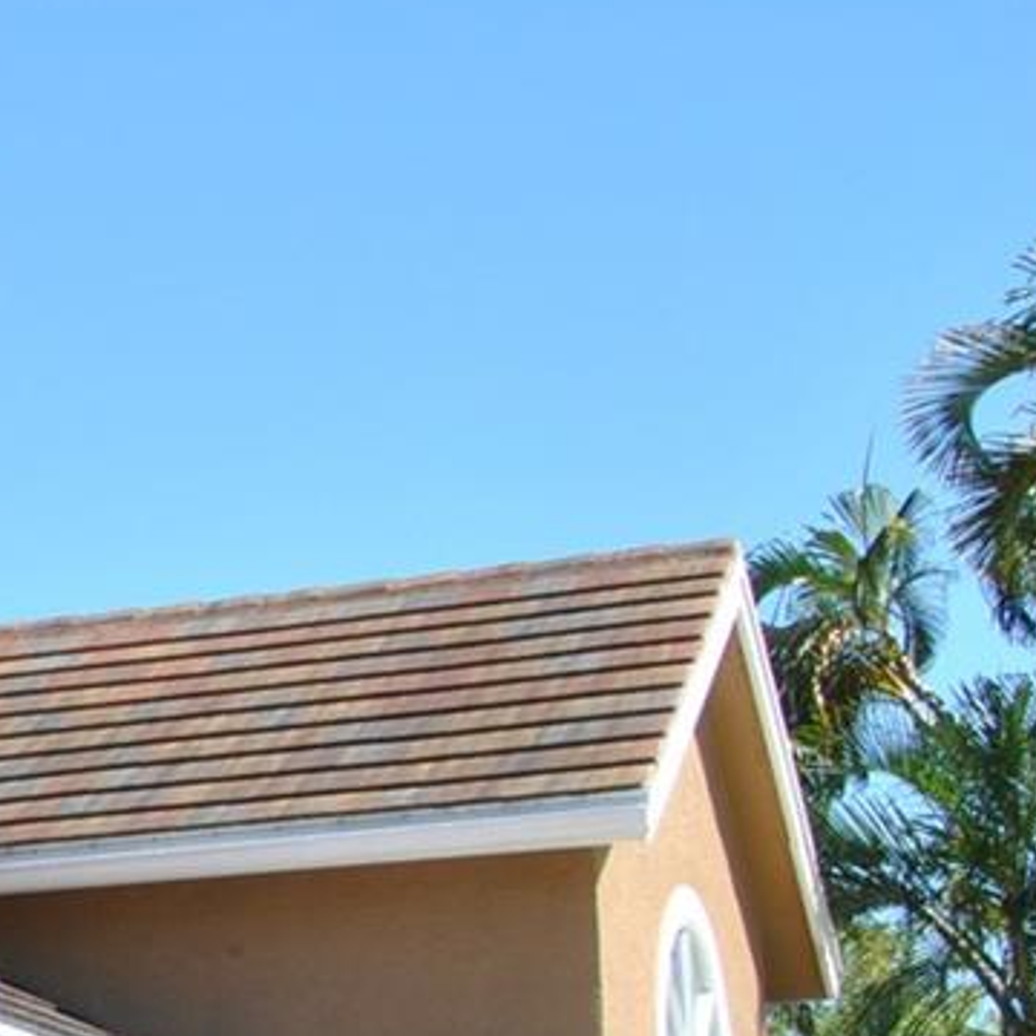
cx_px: -1229
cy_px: 1042
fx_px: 3454
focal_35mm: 102
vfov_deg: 16.7
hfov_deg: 13.7
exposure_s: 1/100
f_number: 5
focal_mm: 18
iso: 200
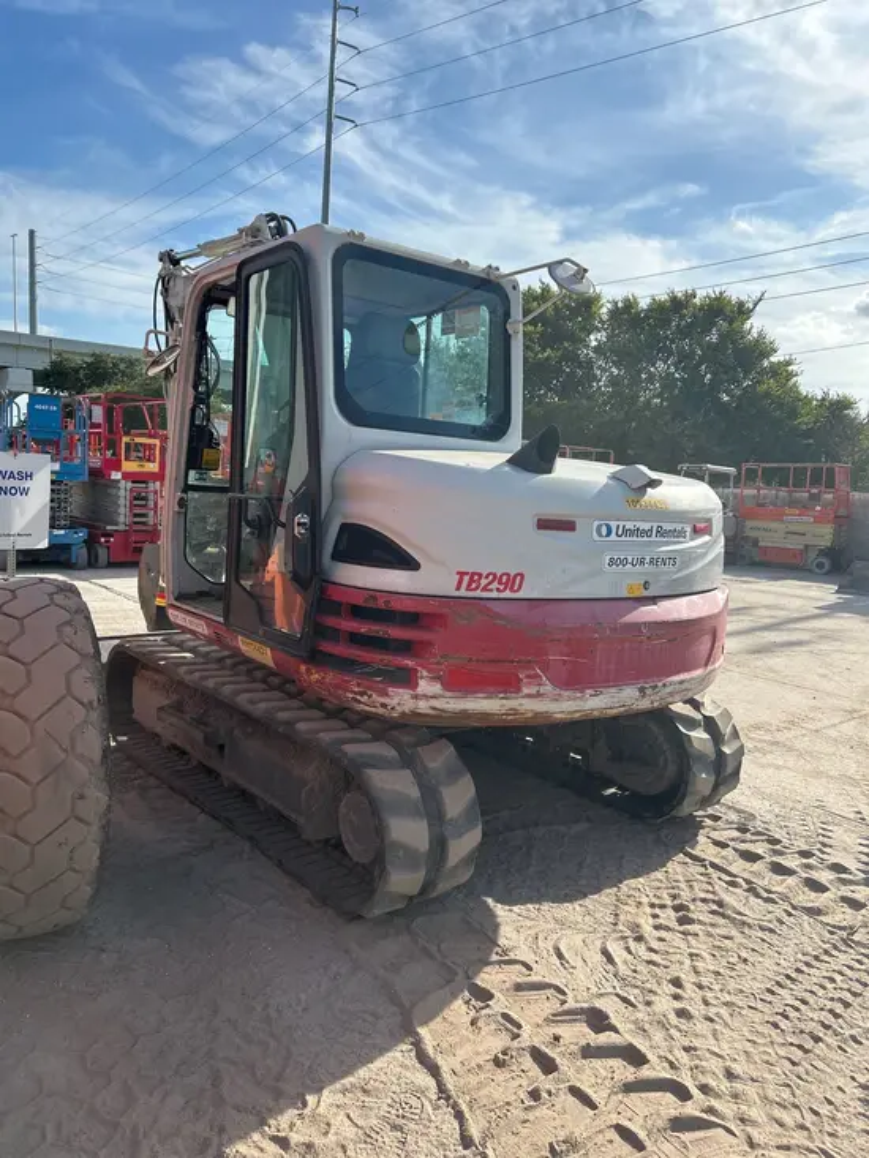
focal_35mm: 26
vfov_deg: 67.3
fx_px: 870
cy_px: 579
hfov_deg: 53.1
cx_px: 434
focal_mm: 5.7
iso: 50
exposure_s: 1/3460
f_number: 1.5
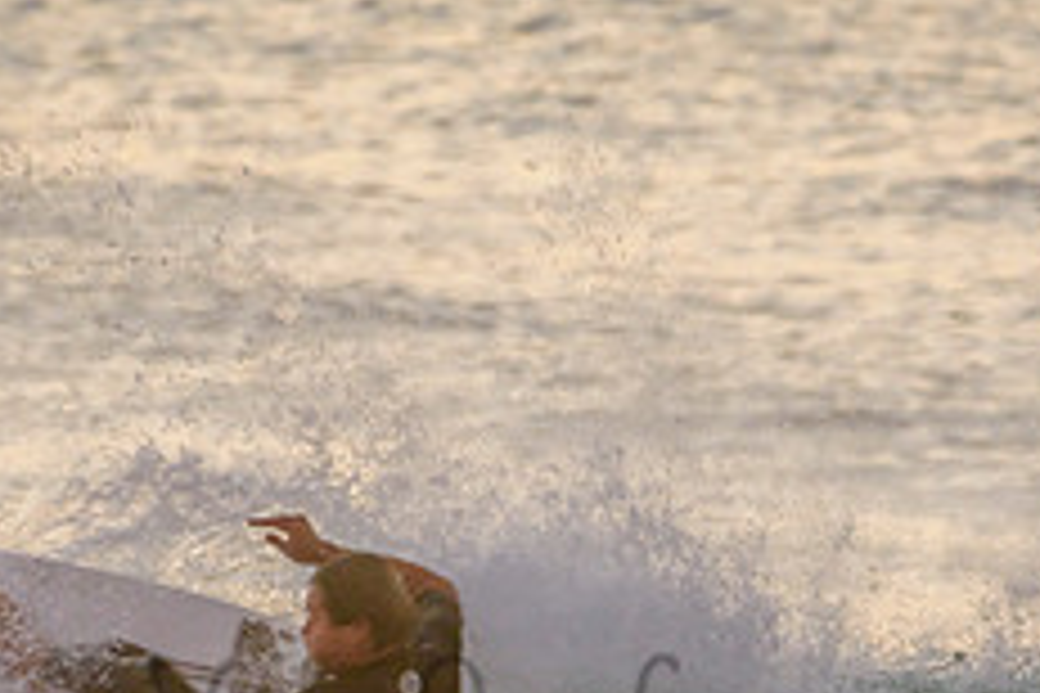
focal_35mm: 1883
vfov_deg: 0.7
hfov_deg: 1.1
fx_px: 54394
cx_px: 612
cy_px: 686
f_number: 5.6
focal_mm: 500
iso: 1250
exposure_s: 1/320
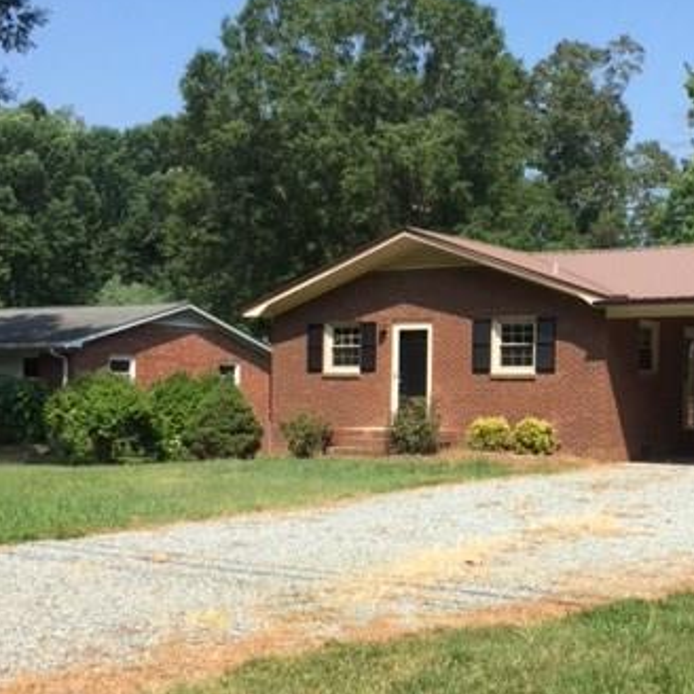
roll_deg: -2.9
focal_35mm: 50
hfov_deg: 33.6
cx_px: 491
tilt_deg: +2.2
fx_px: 1134
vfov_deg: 34.0
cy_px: 391
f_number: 2.2
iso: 32
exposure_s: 1/1364
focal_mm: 4.15
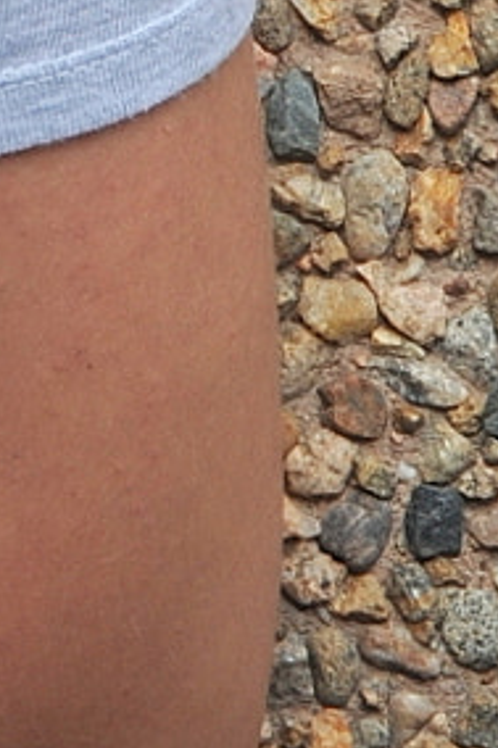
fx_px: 10470
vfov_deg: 4.0
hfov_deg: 2.7
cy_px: -1525
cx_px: -1050
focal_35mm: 504
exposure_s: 1/400
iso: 250
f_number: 10
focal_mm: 70
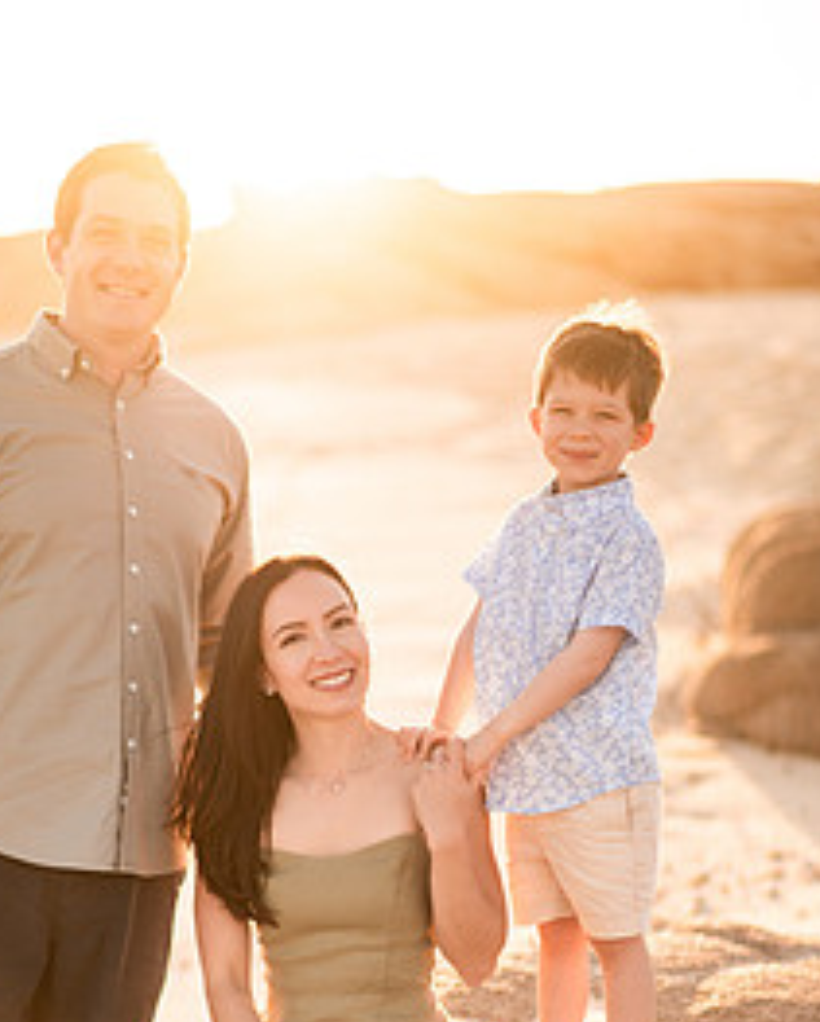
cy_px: 804
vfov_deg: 20.4
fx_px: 2816
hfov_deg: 16.5
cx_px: 276
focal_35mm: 93
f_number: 1.6
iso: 100
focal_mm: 58
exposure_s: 1/3200
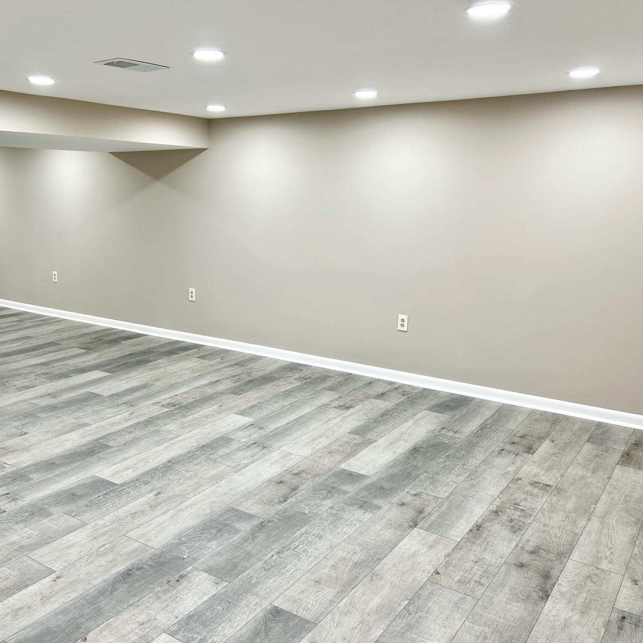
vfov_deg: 52.5
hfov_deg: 52.2
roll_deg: -0.3
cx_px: 255
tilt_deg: -11.5
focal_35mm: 31
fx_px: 651
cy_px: 319
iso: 80
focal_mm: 5.7
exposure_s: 1/60
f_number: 1.5
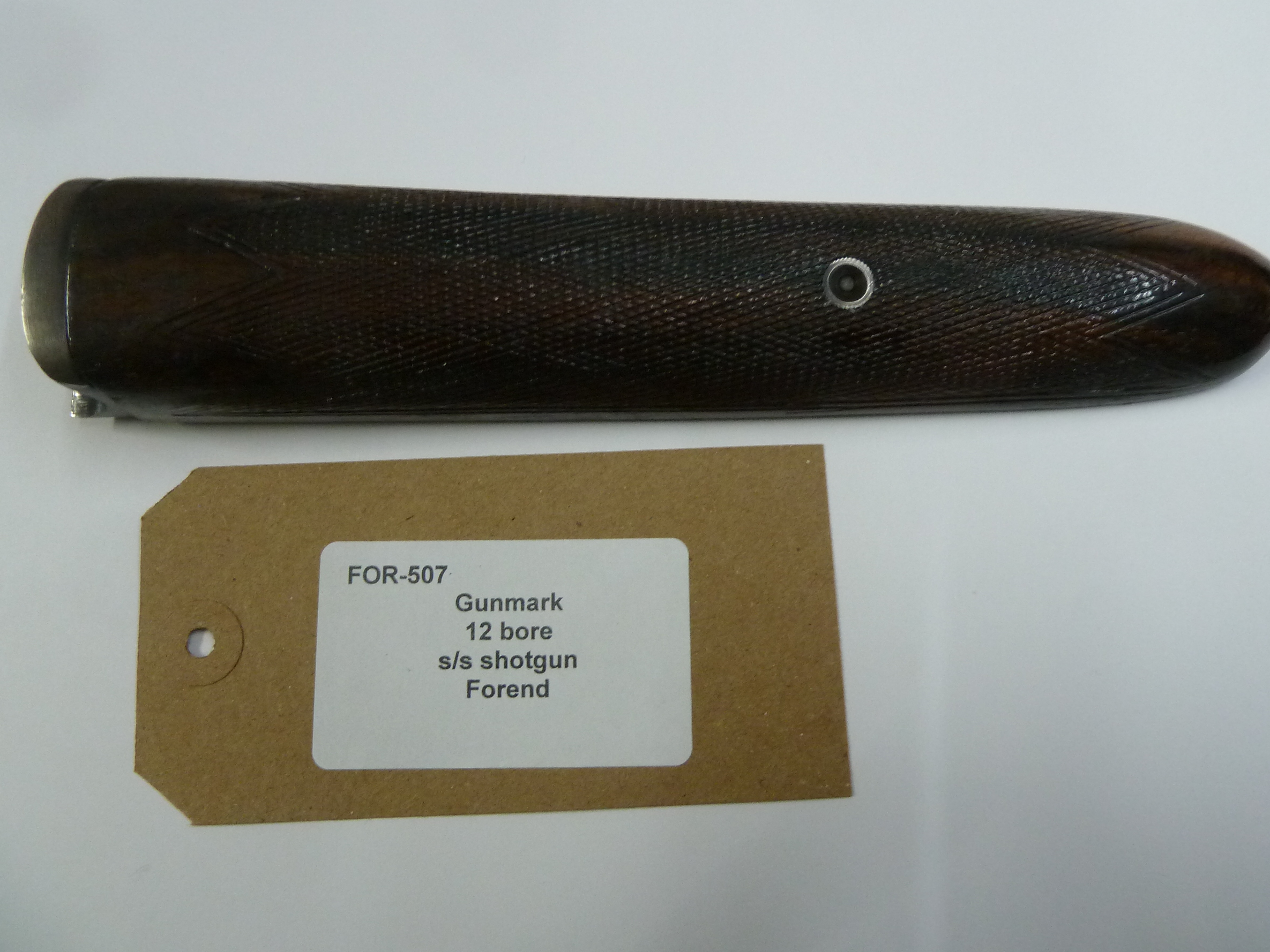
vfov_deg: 51.3
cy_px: 453
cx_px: 670
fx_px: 991
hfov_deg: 65.3
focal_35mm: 27
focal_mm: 4.1
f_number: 3.3
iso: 250
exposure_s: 1/30
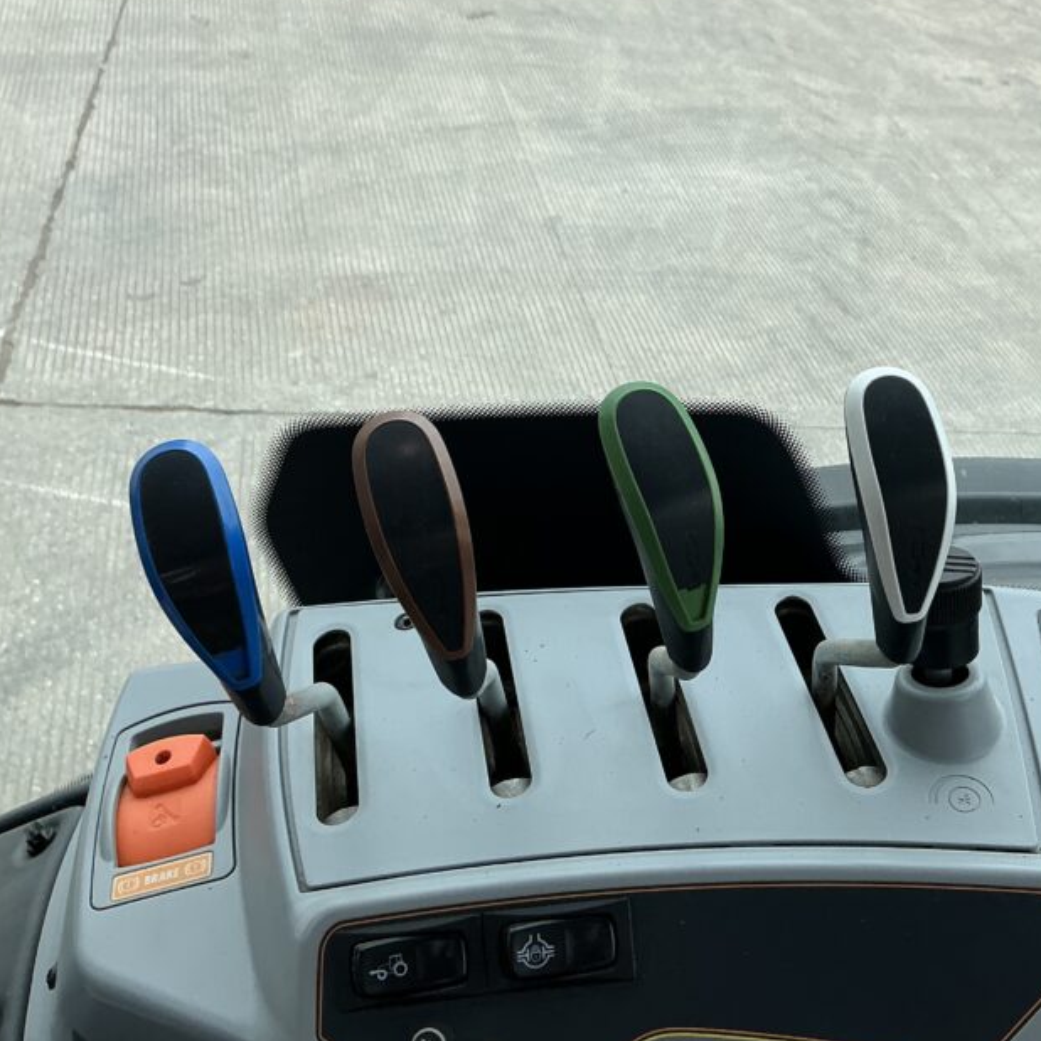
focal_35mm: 41
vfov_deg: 40.7
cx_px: 686
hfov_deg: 40.5
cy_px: 408
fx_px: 1395
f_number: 1.8
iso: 25
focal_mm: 3
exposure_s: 1/478
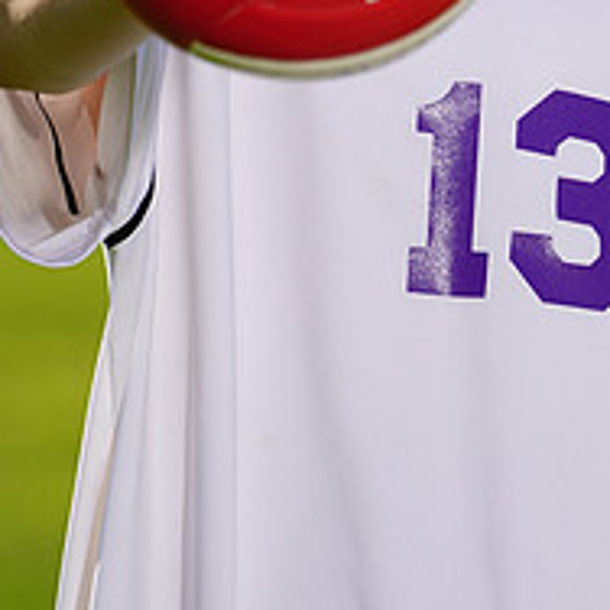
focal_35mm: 1031
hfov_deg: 1.7
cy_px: -266
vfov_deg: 1.7
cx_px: 462
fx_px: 20555
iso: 64
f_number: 7.1
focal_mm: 394
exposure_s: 1/200
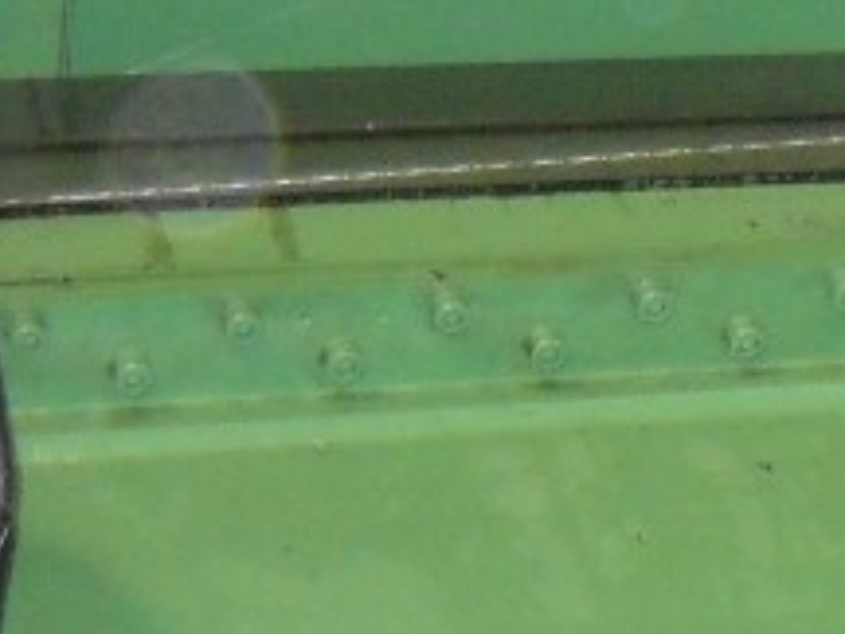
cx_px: 1925
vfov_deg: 7.6
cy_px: 1053
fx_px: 4638
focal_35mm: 190
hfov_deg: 9.4
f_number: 3.1
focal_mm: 6.72
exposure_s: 1/30
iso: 400
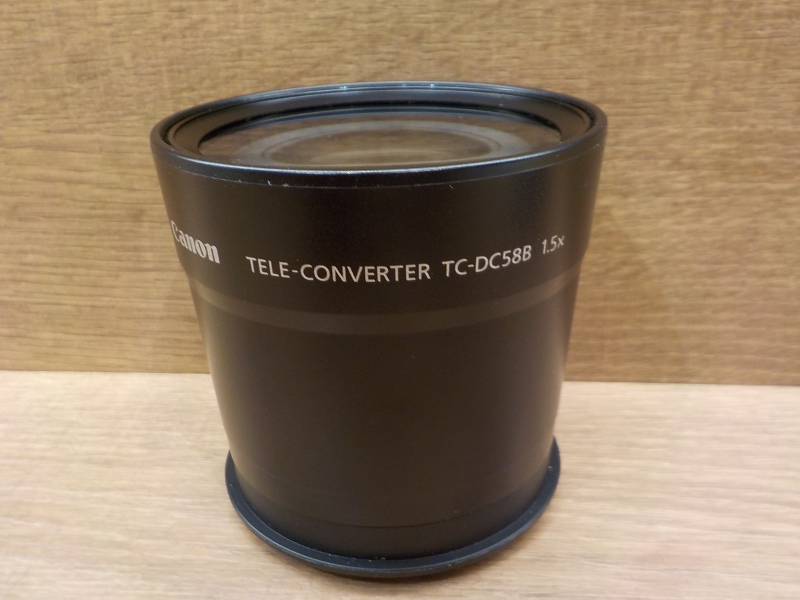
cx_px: 400
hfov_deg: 60.0
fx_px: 693
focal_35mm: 30
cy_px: 300
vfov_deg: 46.8
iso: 200
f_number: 3.3
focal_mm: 4.1
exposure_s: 1/30
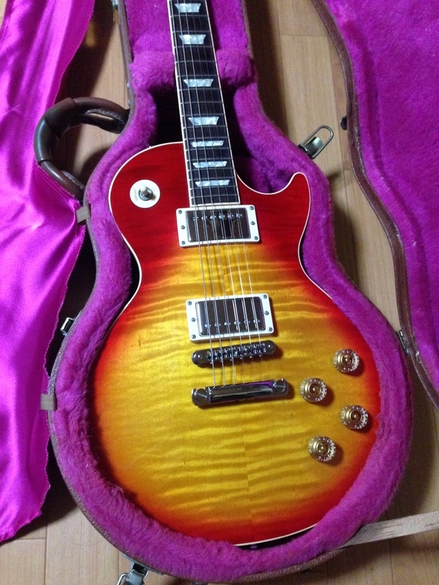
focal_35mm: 33
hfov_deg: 42.9
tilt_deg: -67.4
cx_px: 220
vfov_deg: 55.4
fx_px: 558
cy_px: 292
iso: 640
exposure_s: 1/15
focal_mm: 4.12
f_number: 2.4
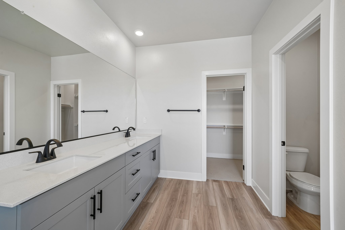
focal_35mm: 14
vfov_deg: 81.2
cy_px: 115
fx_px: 134
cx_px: 172
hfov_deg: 104.3
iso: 320
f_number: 8
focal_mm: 14
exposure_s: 1/30
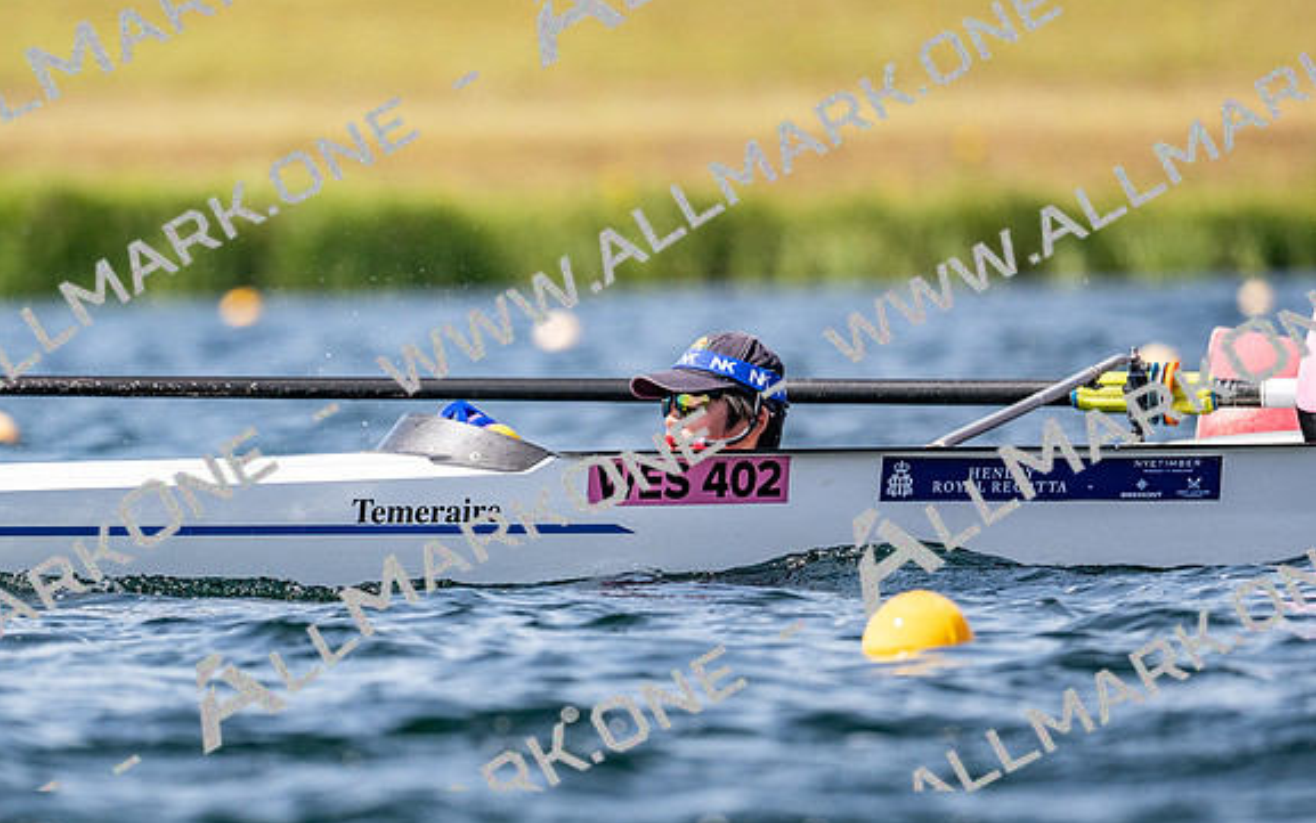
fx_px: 22028
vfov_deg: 2.1
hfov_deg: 3.4
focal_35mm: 614
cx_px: 657
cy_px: 401
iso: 220
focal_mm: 400
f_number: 4.5
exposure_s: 1/2500
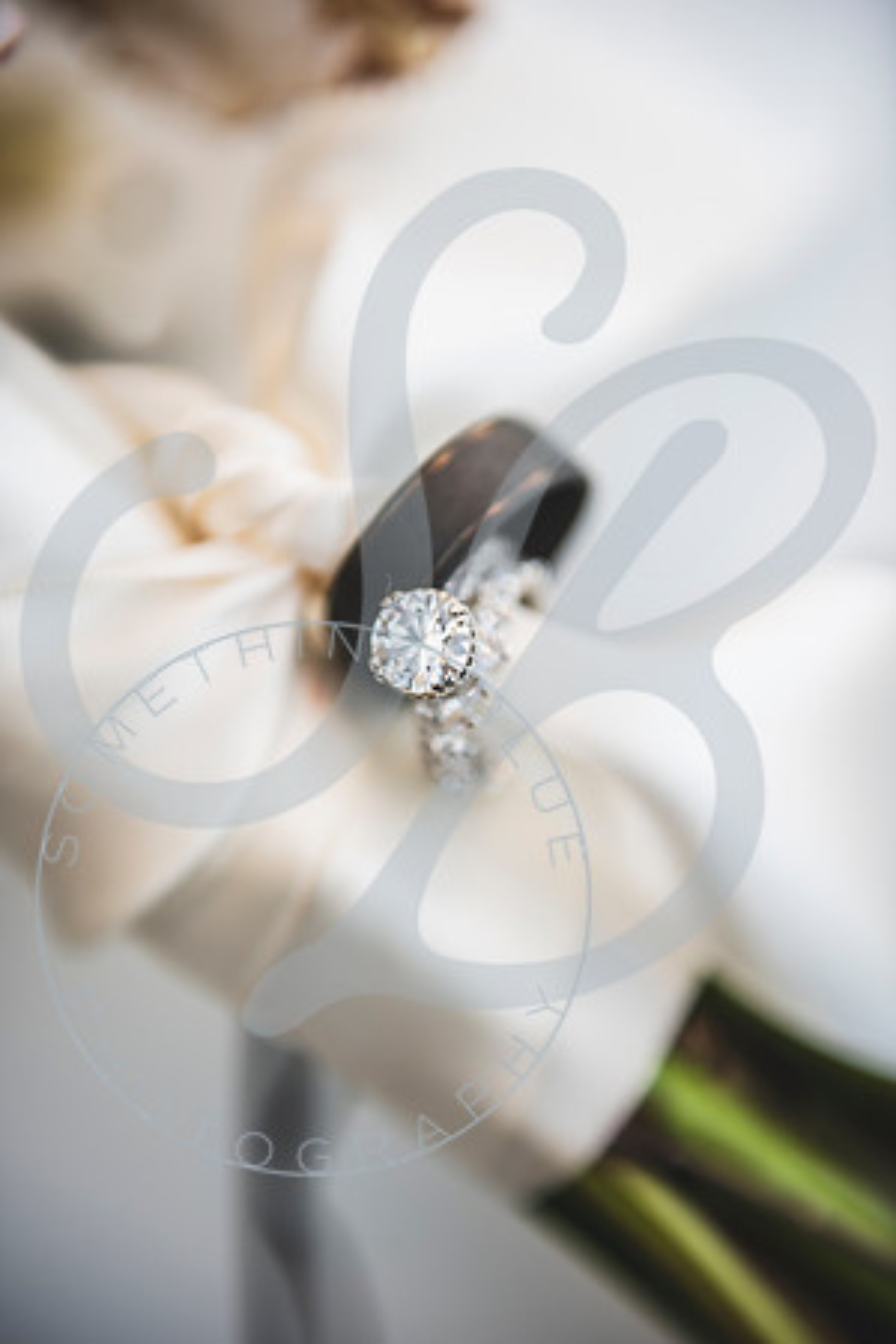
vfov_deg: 36.2
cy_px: 672
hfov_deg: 24.6
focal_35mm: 55
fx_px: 2053
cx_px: 448
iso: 100
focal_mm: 55
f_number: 2.8
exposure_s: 1/250
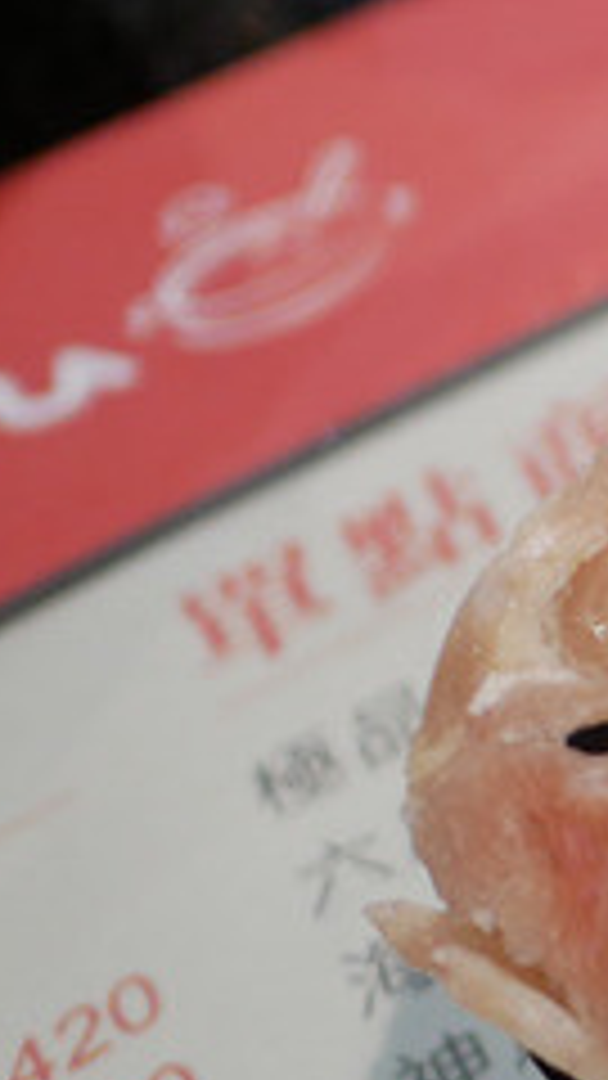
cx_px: 2180
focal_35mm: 136
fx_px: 3898
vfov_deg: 15.8
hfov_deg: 7.3
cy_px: 423
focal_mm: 15
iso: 250
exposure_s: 1/60
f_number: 1.7
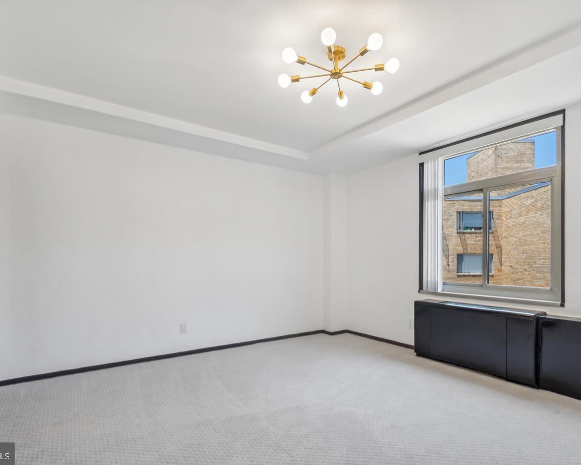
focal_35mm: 17
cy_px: 233
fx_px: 292
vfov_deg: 77.0
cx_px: 290
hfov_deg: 89.6
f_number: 11
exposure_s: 1/13
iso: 200
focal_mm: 10
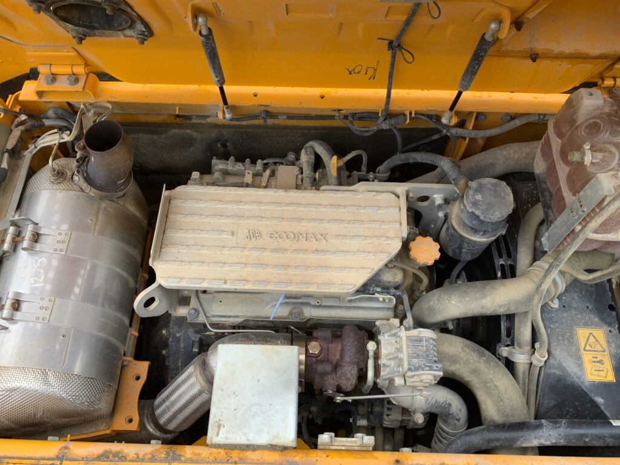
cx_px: 310
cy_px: 232
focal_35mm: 29
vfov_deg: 48.2
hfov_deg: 61.7
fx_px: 519
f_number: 1.8
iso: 40
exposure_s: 1/122
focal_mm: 3
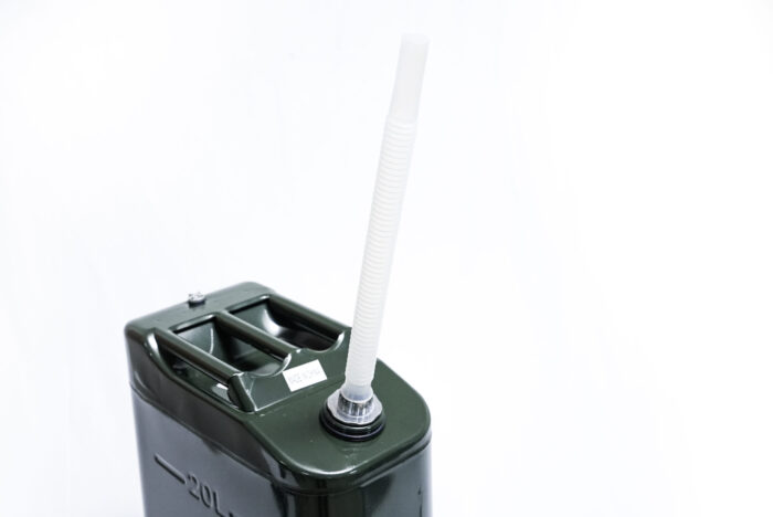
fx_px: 1096
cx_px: 386
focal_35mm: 51
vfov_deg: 26.5
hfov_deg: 38.9
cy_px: 258
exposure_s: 1/250
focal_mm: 51
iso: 3200
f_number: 8
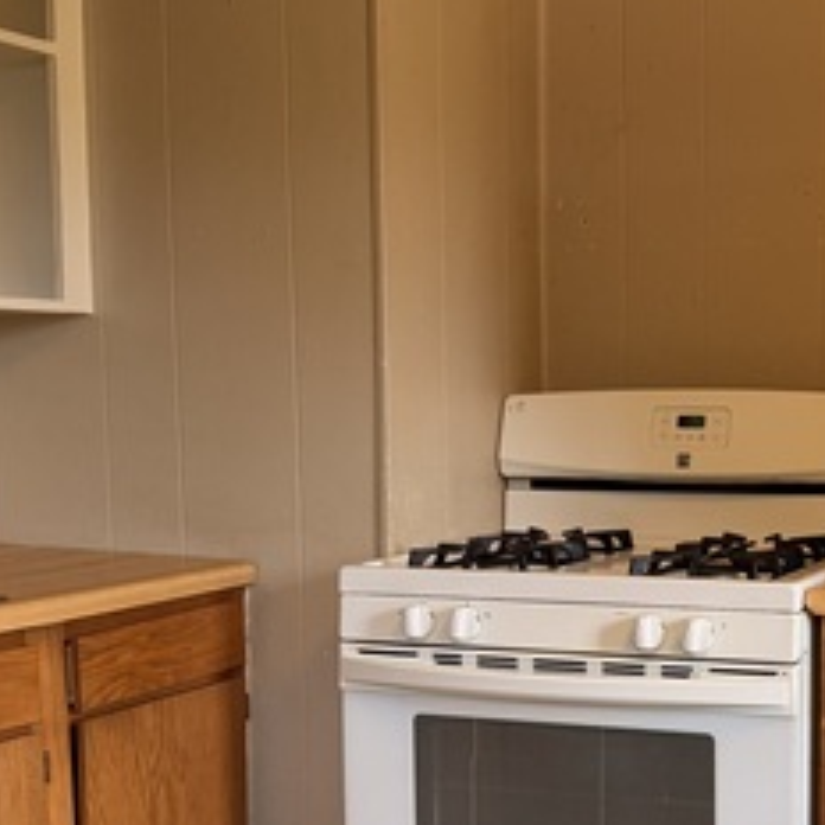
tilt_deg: -7.3
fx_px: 1645
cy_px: 573
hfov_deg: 27.1
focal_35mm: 61
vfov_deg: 27.9
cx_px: 752
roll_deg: -0.5
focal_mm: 6.76
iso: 160
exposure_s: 1/120
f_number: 1.78
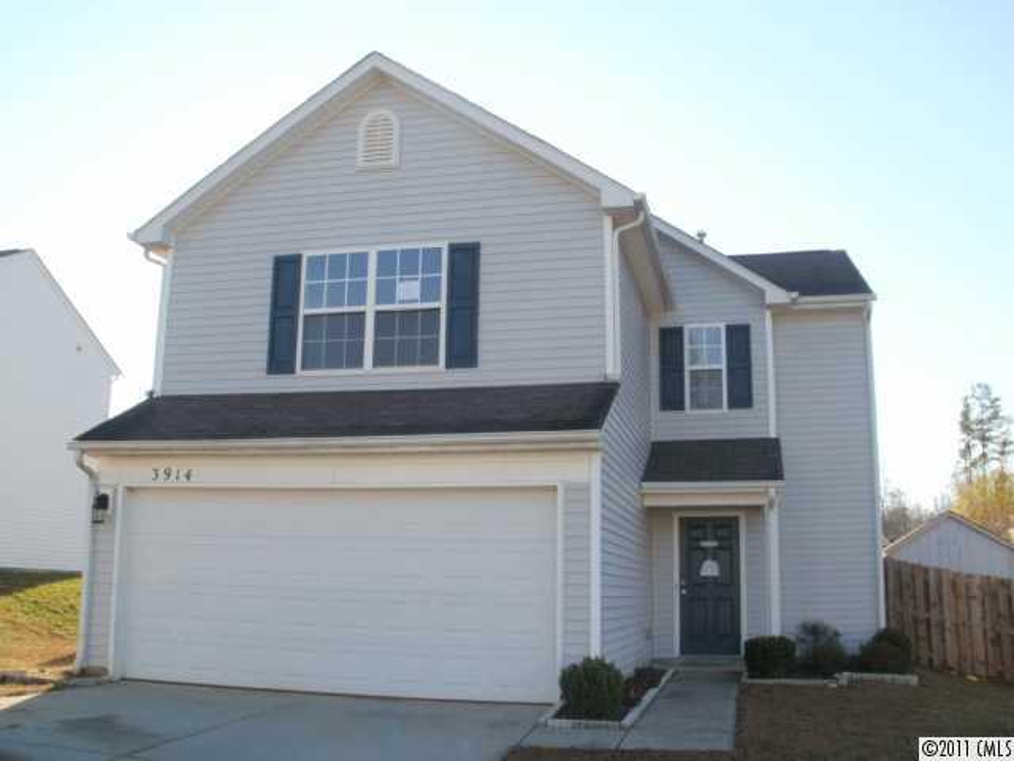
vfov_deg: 39.7
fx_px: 1055
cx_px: 507
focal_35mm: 36
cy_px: 380
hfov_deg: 51.4
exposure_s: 1/250
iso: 100
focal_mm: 6.3
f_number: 5.6
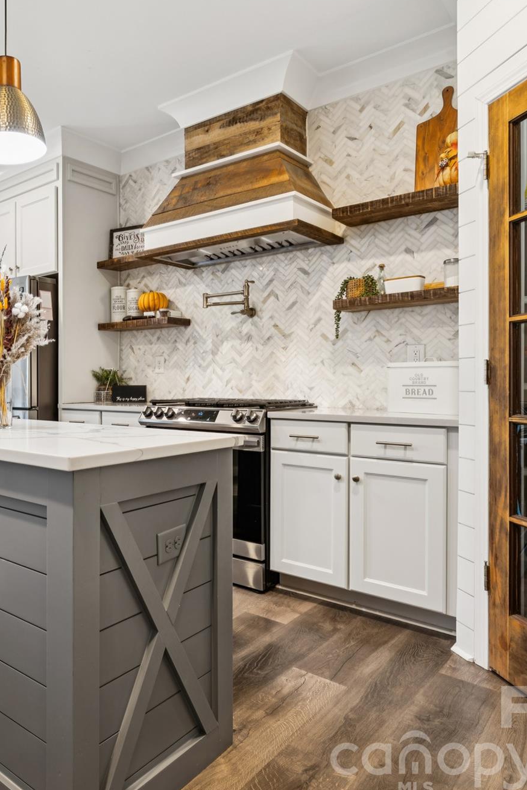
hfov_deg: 46.4
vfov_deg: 70.2
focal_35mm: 26
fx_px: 563
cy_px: 393
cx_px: 76
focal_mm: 16.4
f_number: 13
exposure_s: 1.6
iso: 100
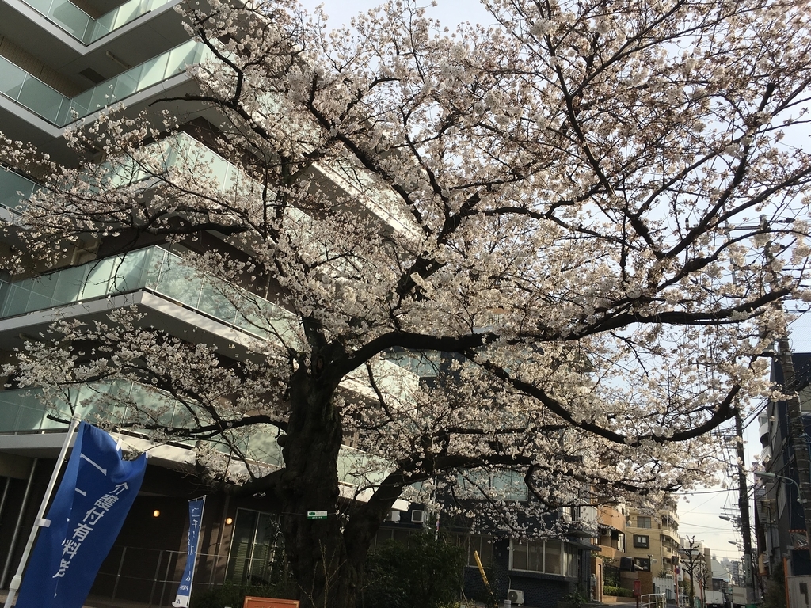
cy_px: 304
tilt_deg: +20.6
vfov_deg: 48.2
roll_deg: -5.4
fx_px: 679
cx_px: 406
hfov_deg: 61.7
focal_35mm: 29
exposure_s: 1/999
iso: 25
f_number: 2.2
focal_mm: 4.15
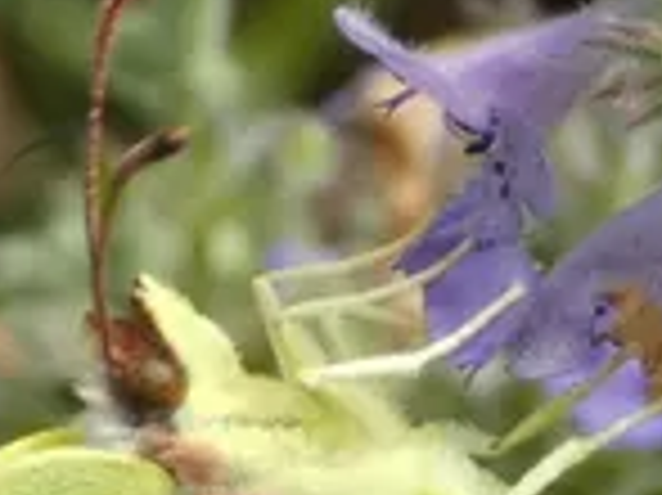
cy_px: 810
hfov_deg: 2.9
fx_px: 13300
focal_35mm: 696
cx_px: 338
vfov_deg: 2.1
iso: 80
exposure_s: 1/80
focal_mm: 28.8
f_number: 5.4
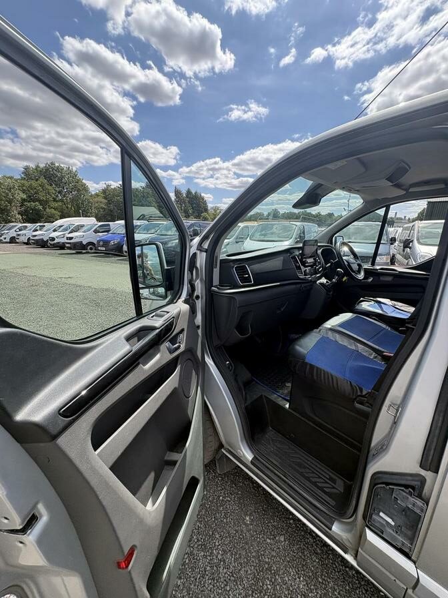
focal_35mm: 14
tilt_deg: -7.6
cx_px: 224
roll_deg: -1.1
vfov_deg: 102.1
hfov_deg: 85.7
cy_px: 299
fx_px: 242
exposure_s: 1/591
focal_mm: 2.22
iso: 50
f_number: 2.2
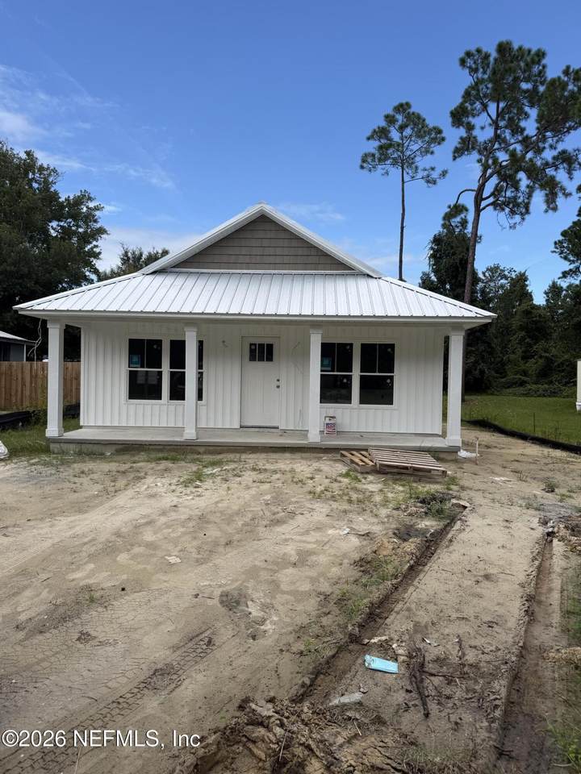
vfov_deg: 71.6
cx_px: 290
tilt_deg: -2.4
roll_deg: -0.4
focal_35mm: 24
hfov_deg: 56.8
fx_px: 537
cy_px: 387
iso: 80
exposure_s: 1/3021
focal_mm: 6.76
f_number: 1.78
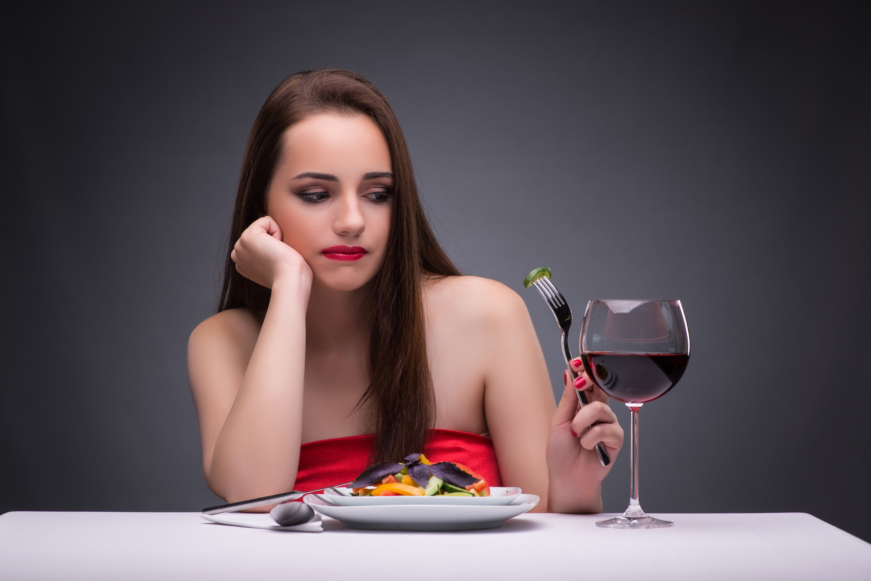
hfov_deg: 19.4
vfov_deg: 13.1
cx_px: 436
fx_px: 2541
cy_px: 290
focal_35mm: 105
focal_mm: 105
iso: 100
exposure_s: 1/100
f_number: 11
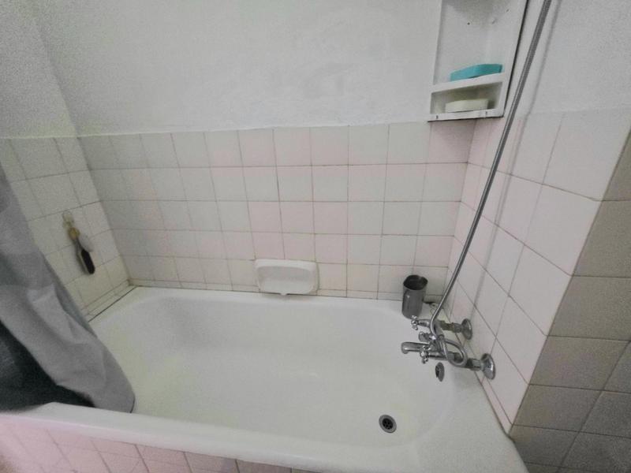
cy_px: 236
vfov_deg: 89.9
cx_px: 316
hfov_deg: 106.2
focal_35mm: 13
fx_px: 237
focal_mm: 2.2
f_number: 1.9
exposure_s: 1/33.4
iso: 1000
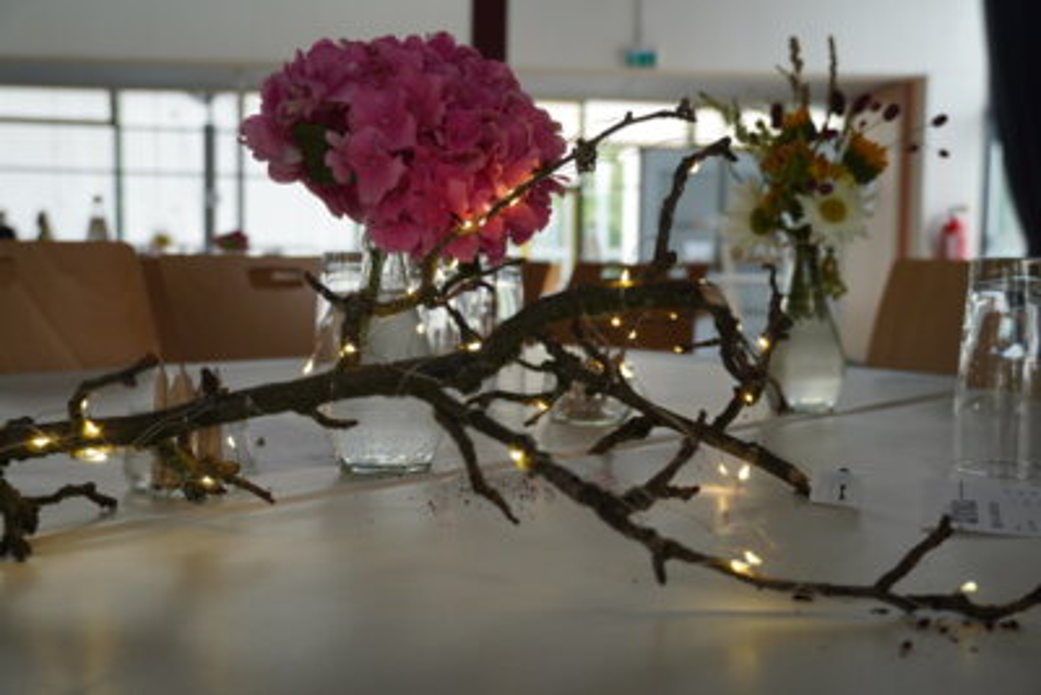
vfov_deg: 31.9
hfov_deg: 46.4
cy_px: 348
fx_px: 1215
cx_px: 520
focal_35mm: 42
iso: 500
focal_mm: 28
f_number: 4.5
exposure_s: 1/160
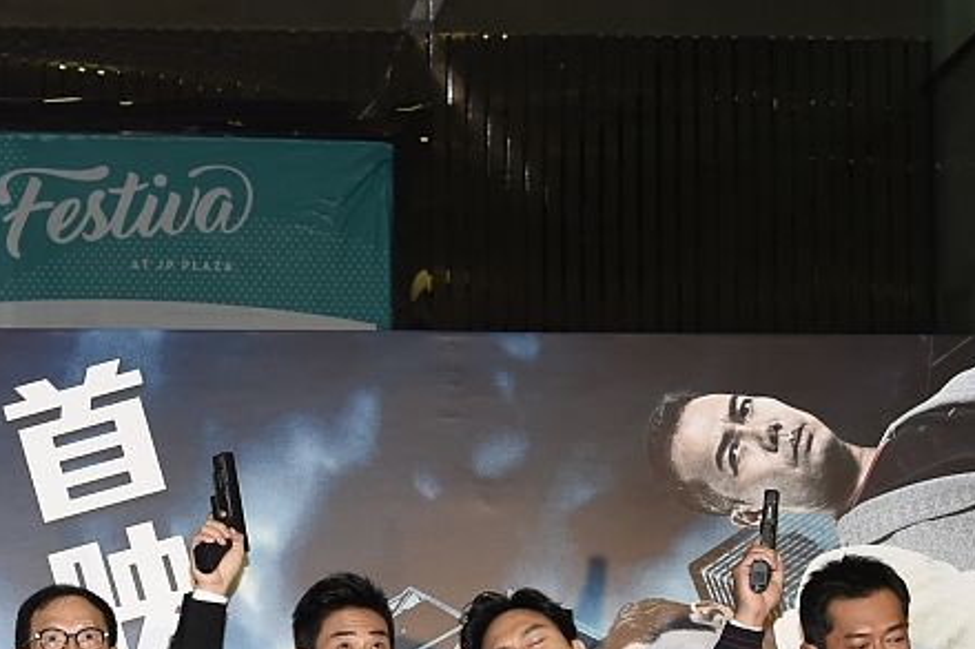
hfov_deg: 16.7
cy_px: 867
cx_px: 11
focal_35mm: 120
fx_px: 3249
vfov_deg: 11.1
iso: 1600
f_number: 6.3
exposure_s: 1/200
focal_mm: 44
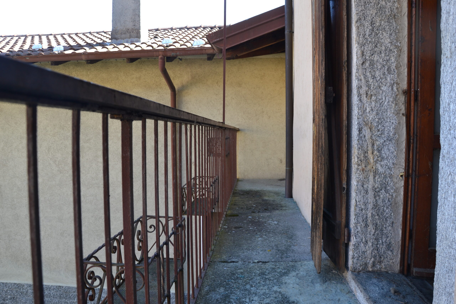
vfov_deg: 47.9
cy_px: 152
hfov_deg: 67.4
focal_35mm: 27
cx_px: 228
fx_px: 342
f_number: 5.6
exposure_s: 1/125
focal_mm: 18
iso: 220
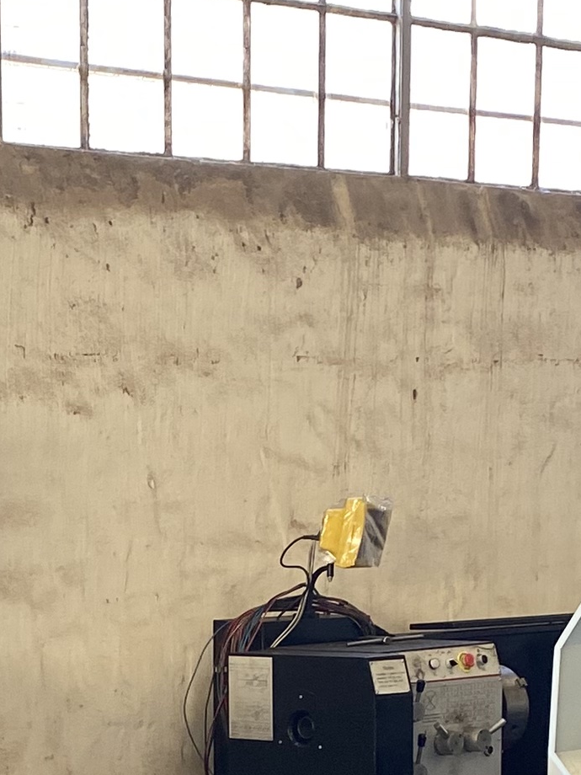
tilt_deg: -10.6
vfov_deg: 16.4
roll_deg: +0.9
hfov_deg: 12.8
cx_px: 6
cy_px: 972
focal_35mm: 114
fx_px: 2551
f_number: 1.8
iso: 80
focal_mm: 4.25
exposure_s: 1/121
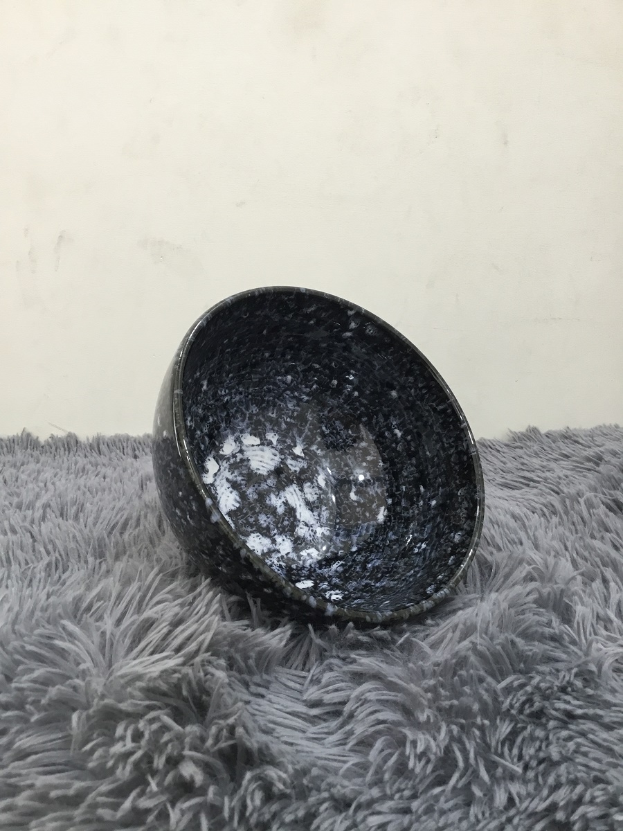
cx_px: 312
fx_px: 744
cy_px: 416
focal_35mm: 31
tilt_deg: -10.1
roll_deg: +0.5
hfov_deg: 45.4
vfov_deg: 58.4
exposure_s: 1/33
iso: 80
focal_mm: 3.3
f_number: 2.4
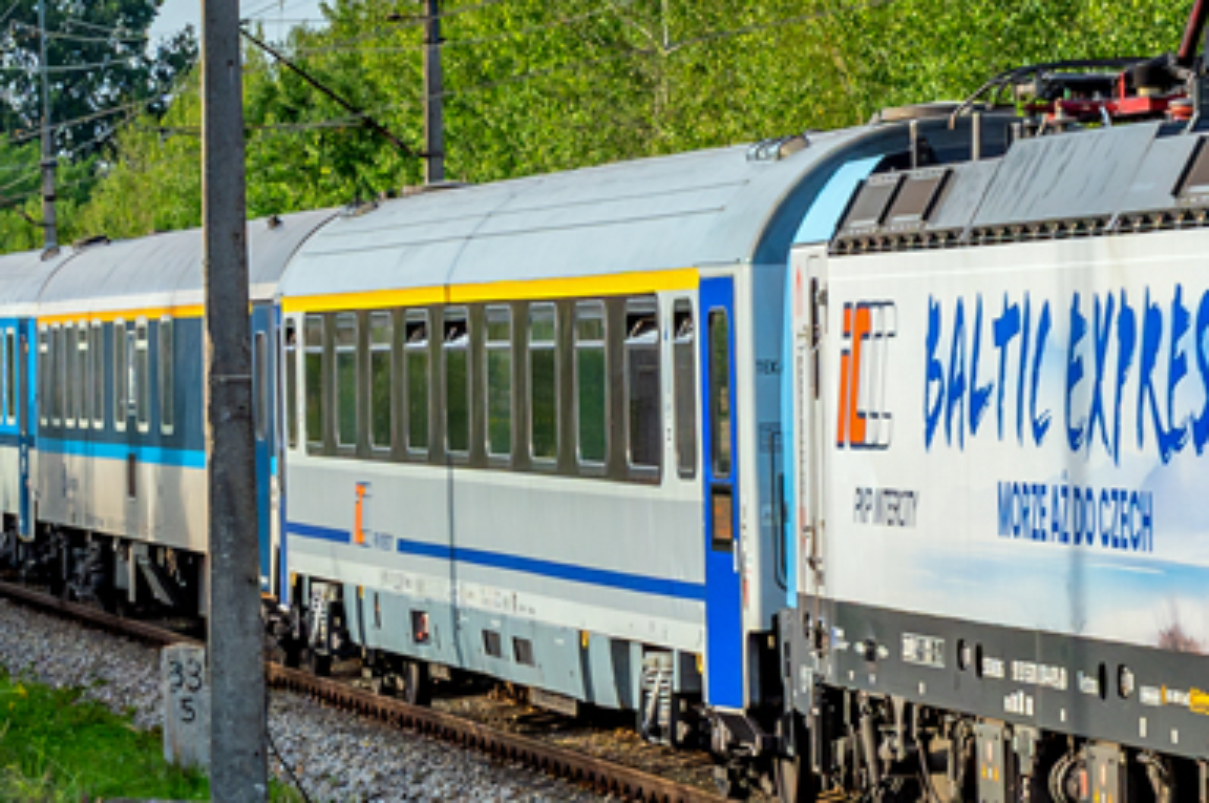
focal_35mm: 246
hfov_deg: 8.4
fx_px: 8251
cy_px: -24
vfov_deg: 5.6
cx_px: 878
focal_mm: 59
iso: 400
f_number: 9
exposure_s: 1/500
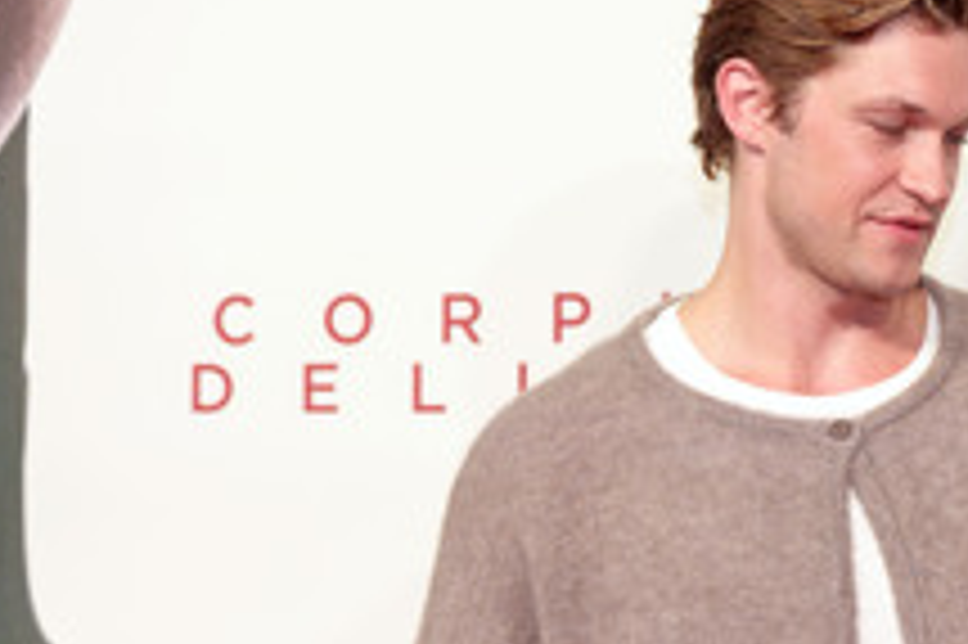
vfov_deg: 9.3
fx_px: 3950
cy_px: 531
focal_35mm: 147
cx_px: 952
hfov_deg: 13.8
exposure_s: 1/250
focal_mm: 70
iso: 320
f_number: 2.8
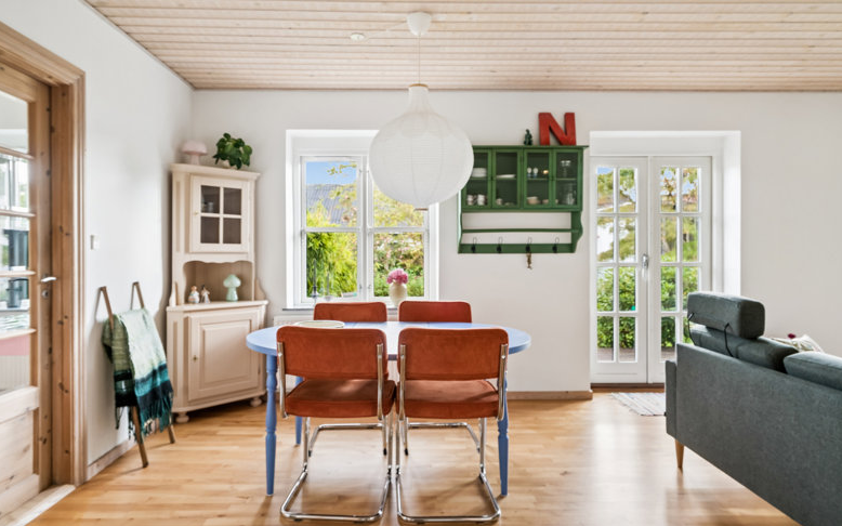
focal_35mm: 22
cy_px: 254
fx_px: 505
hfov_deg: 79.7
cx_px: 421
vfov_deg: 55.0
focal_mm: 21
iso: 800
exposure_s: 1/25
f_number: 7.1
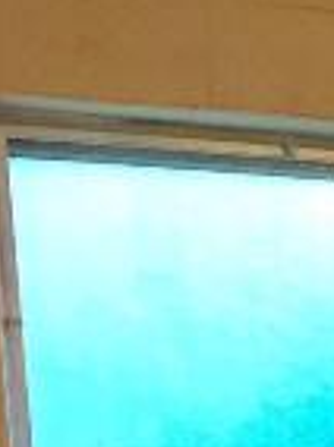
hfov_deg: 10.3
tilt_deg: -9.0
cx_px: 703
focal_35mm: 131
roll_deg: +0.3
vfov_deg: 13.3
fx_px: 1690
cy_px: 840
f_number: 2.2
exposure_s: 1/30
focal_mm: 4.15
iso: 40
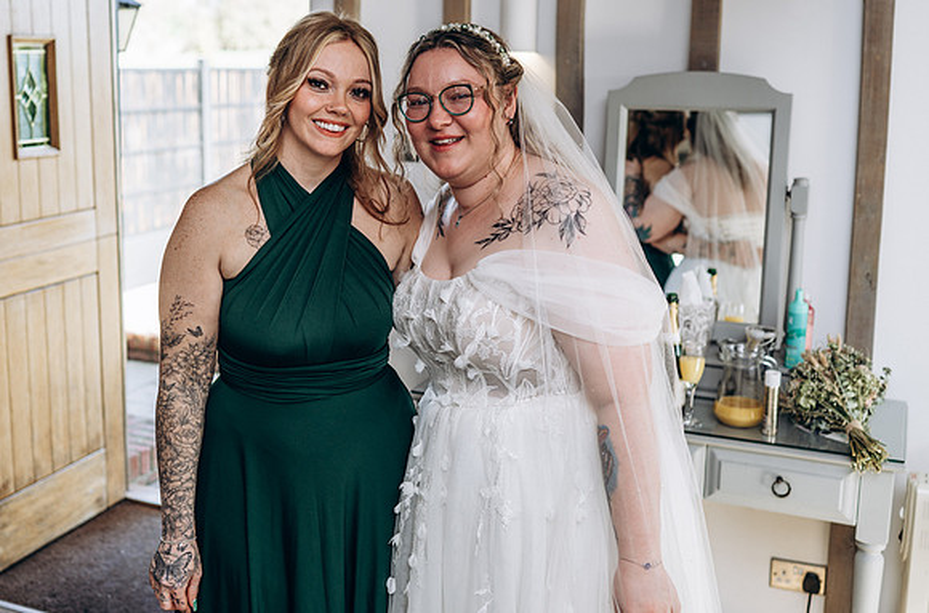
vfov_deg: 29.7
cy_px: 236
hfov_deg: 43.6
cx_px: 365
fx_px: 1153
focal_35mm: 45
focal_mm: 35
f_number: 2.5
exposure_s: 1/160
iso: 100
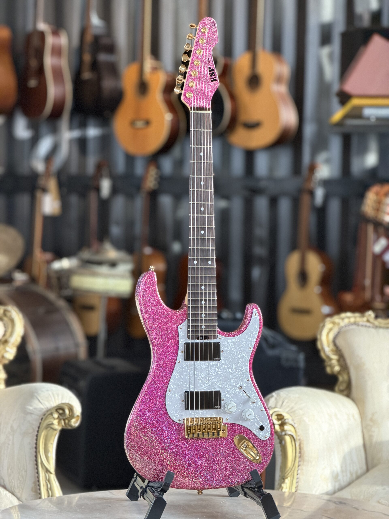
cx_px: 194
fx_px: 1498
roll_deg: -1.4
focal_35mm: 100
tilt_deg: -4.0
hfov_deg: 14.8
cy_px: 260
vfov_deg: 19.6
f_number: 2.8
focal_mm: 16.89
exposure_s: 1/79
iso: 500
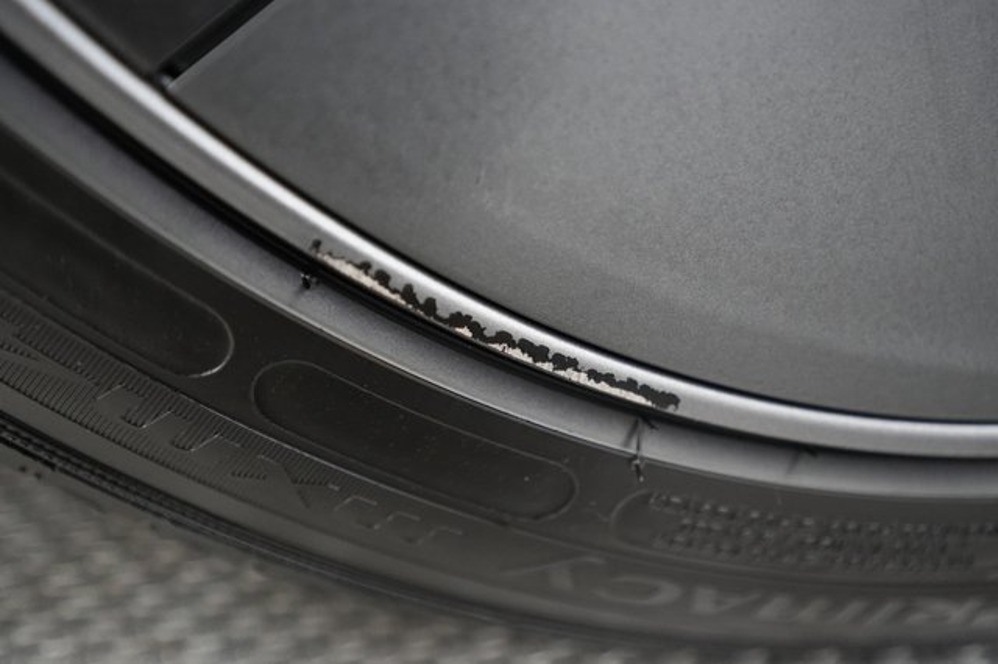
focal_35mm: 28
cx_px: 499
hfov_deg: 65.5
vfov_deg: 46.4
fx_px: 776
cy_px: 332
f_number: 2.8
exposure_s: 1/60
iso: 6400
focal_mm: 28
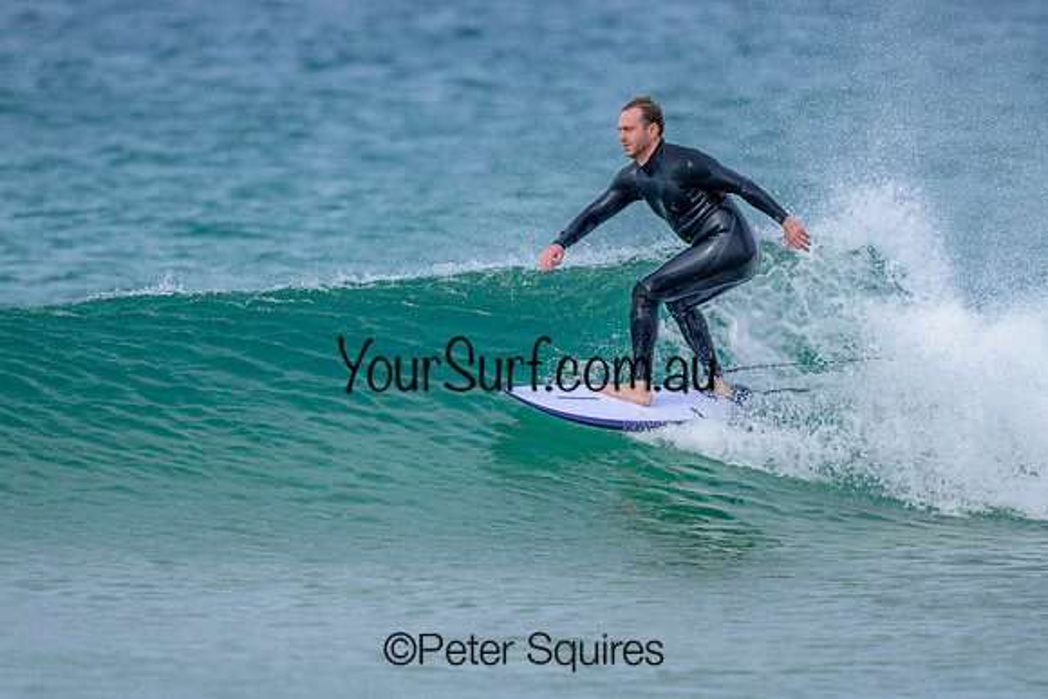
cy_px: 408
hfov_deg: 1.9
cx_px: 568
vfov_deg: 1.3
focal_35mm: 1101
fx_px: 32046
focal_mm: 800
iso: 360
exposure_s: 1/2000
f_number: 6.3
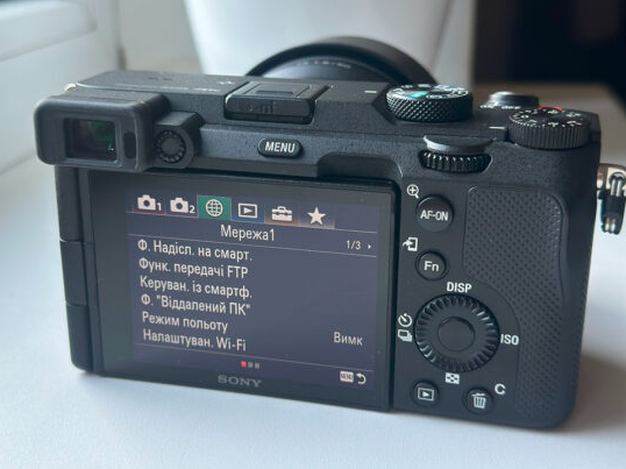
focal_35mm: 50
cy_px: 234
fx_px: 904
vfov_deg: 29.1
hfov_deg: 38.2
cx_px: 301
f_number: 1.78
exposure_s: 1/121
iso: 100
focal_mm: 6.86
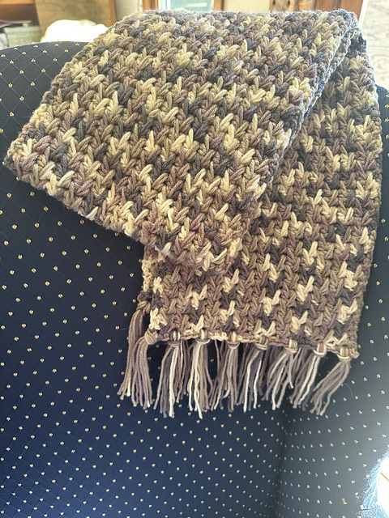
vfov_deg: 71.6
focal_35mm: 24
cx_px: 194
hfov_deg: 56.8
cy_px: 259
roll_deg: -1.7
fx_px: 360
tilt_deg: -37.0
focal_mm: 6.86
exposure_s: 1/121
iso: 125
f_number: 1.78
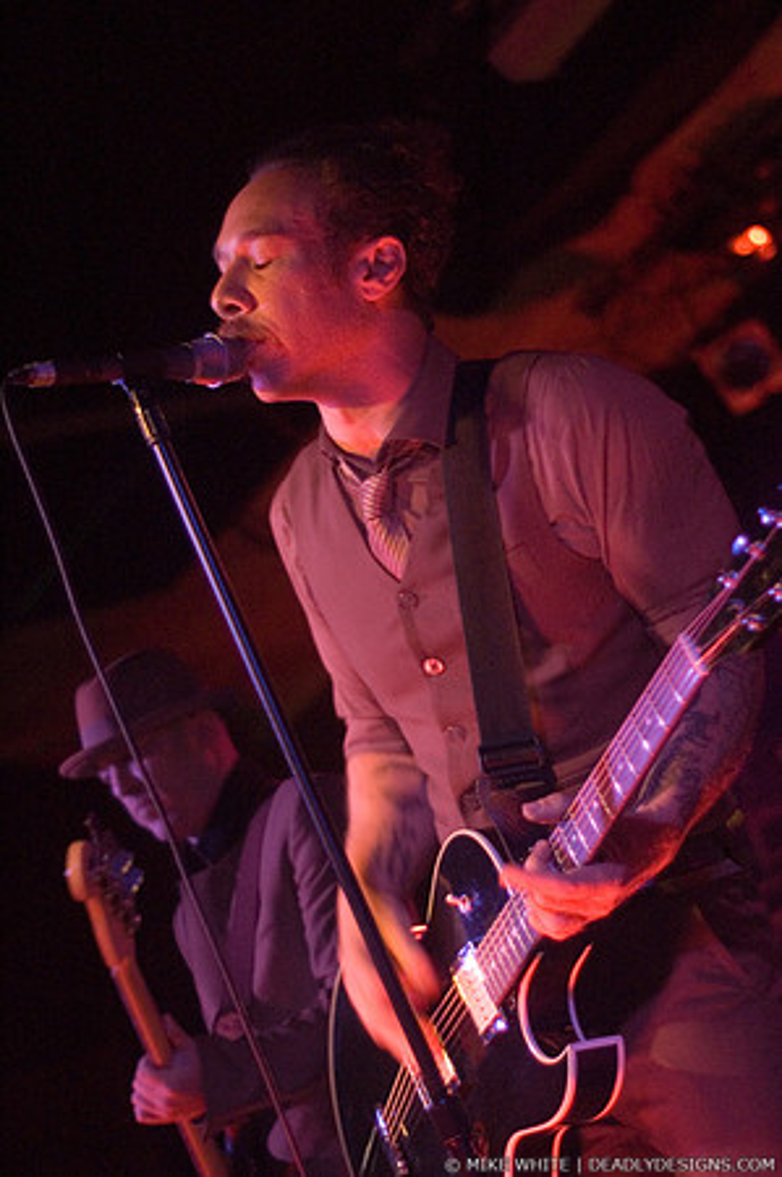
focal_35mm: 75
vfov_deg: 27.0
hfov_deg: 18.1
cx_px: 391
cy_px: 588
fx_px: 2449
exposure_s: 1/25
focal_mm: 50
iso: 800
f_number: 1.8
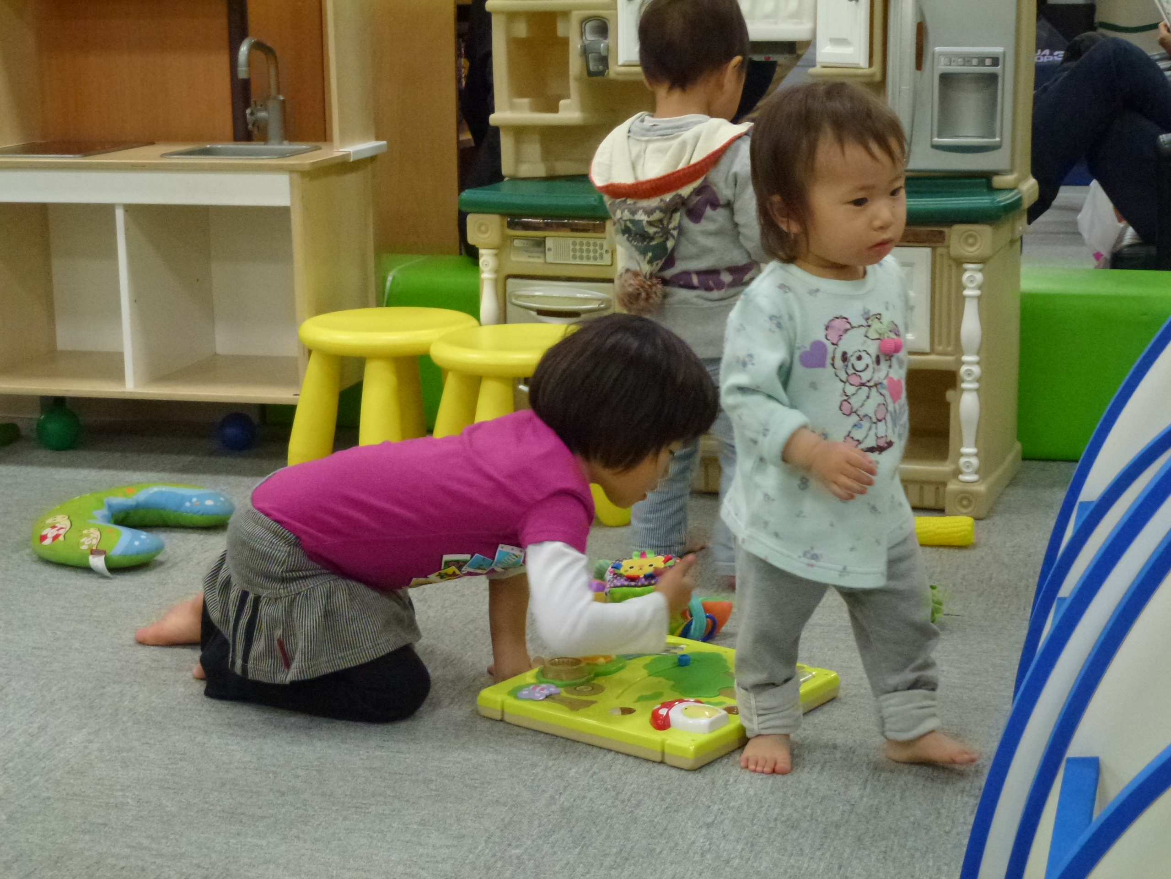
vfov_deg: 24.0
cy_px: 440
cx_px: 586
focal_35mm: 61
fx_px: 2064
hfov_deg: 31.7
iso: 500
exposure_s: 1/60
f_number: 4.5
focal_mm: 10.9
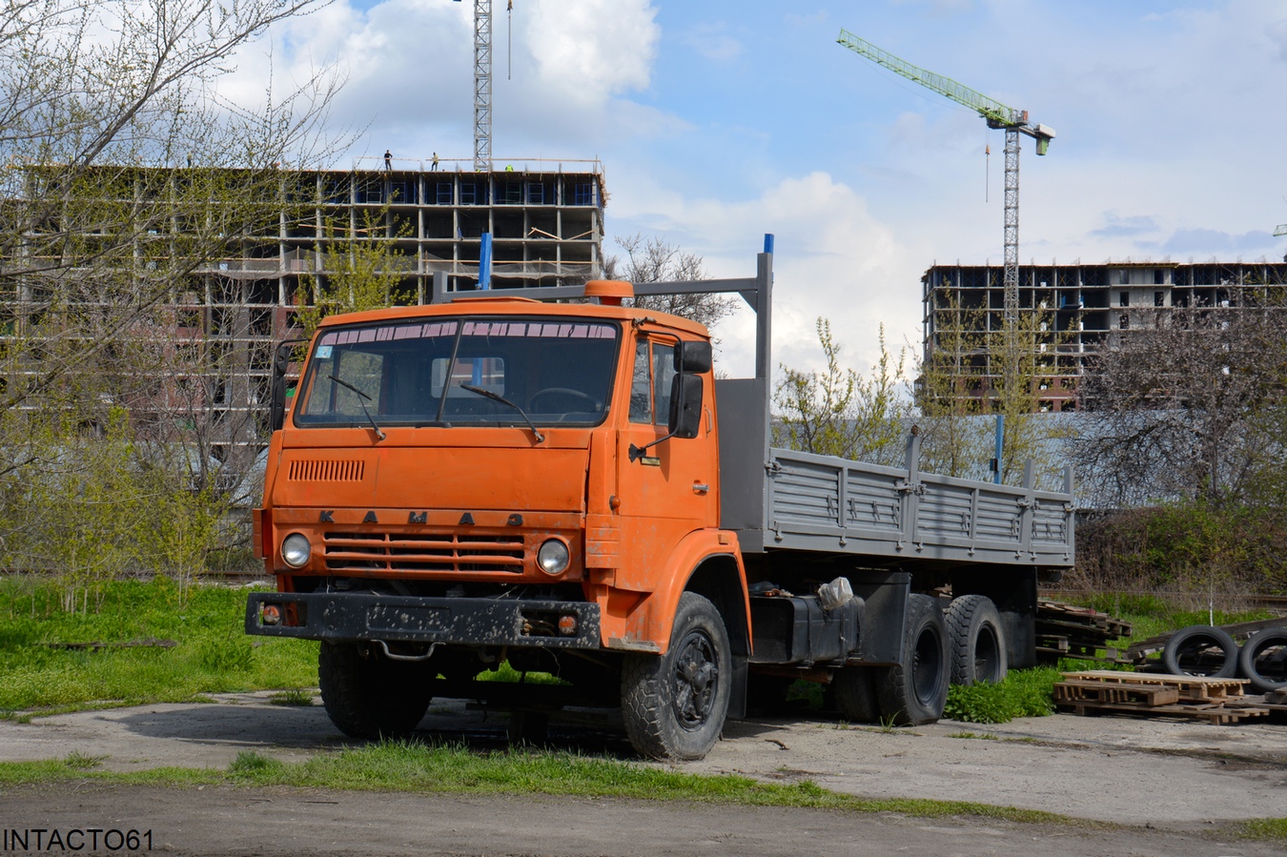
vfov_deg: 23.8
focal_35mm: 57
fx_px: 2037
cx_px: 644
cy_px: 428
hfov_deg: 35.1
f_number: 8
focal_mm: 38
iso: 100
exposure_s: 1/250
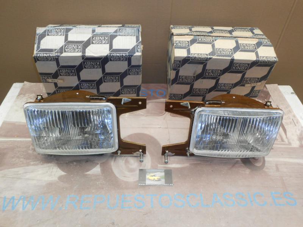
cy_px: 114
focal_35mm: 26
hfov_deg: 67.3
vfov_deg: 53.1
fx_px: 228
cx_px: 152
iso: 125
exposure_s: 1/30
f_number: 3.5
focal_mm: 4.6
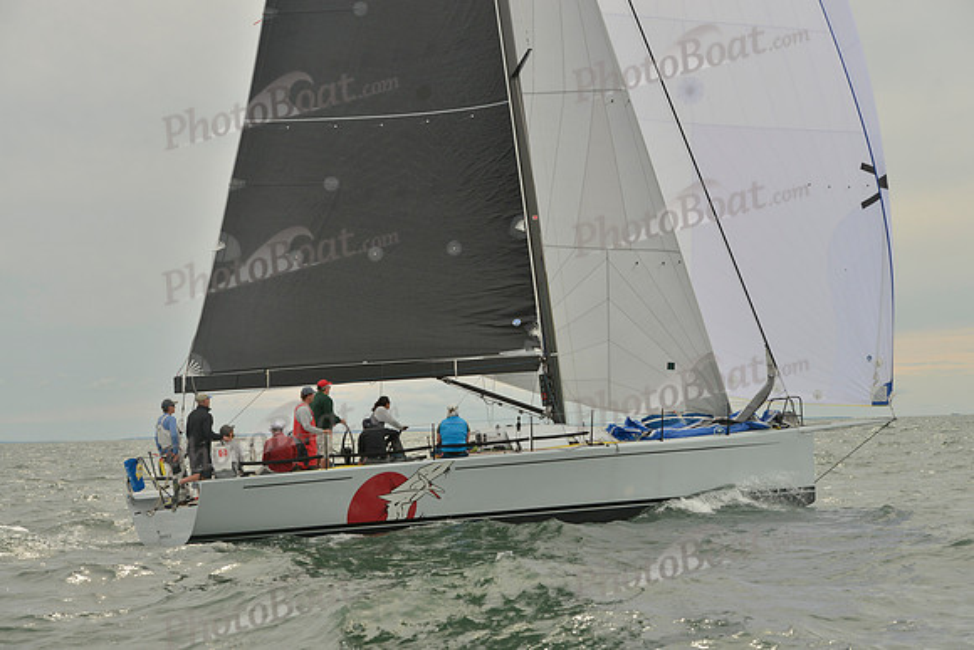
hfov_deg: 28.8
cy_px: 325
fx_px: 1894
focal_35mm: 70
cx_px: 487
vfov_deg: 19.5
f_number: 7.1
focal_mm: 70
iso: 400
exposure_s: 1/1250
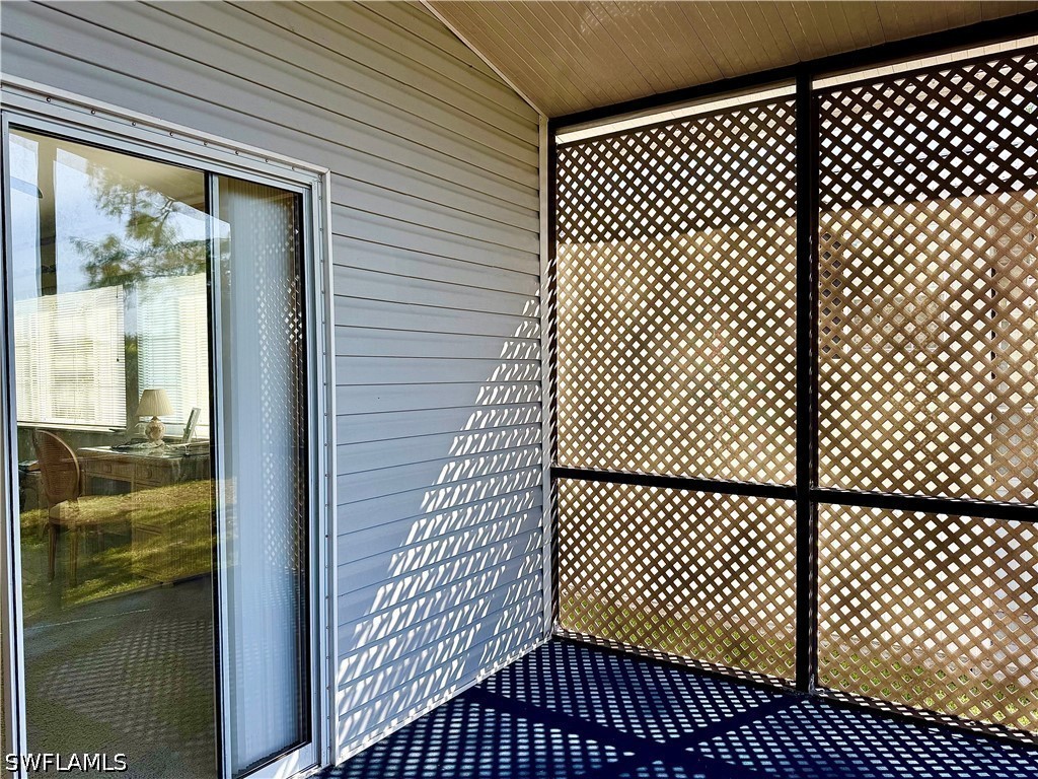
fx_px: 720
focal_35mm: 24
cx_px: 519
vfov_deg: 56.8
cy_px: 390
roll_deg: +0.5
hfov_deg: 71.6
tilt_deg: -0.9
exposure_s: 1/878
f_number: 1.78
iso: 80
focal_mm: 6.76
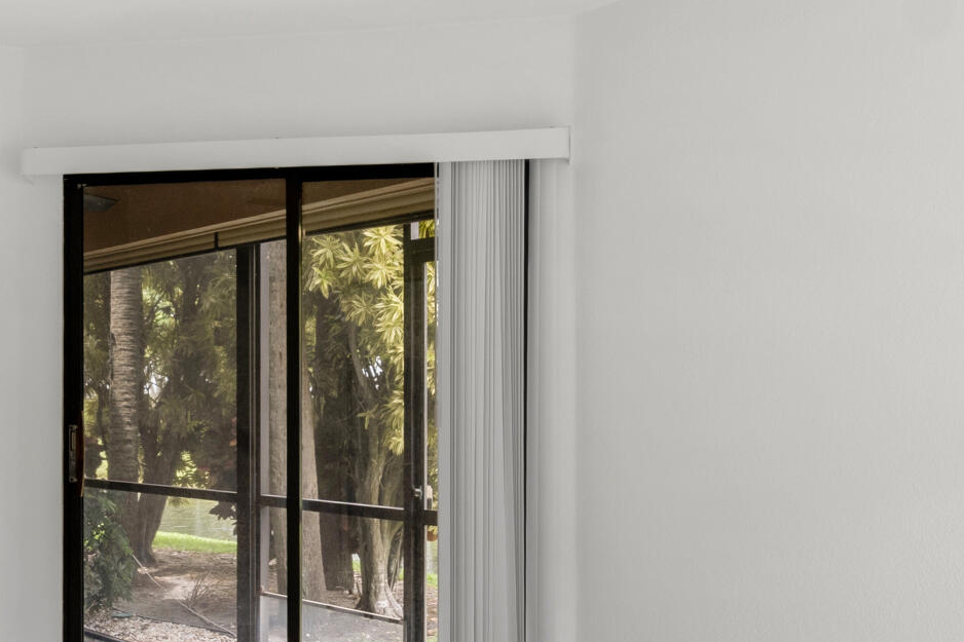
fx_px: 1285
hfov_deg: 39.7
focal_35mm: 48
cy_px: 410
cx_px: 209
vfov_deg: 27.9
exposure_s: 1/10
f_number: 8
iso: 100
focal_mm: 10
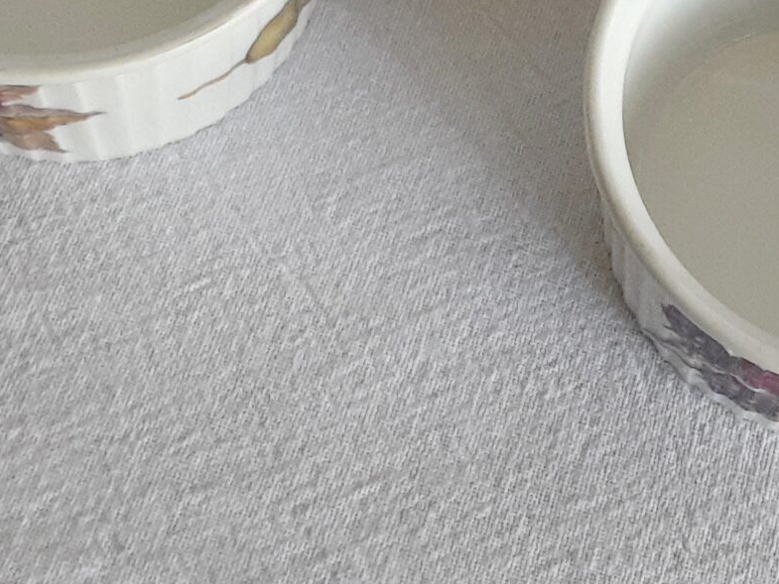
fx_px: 1981
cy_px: -124
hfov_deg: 21.7
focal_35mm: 88
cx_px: 718
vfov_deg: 16.1
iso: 250
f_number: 1.9
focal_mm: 3.6
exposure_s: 1/50
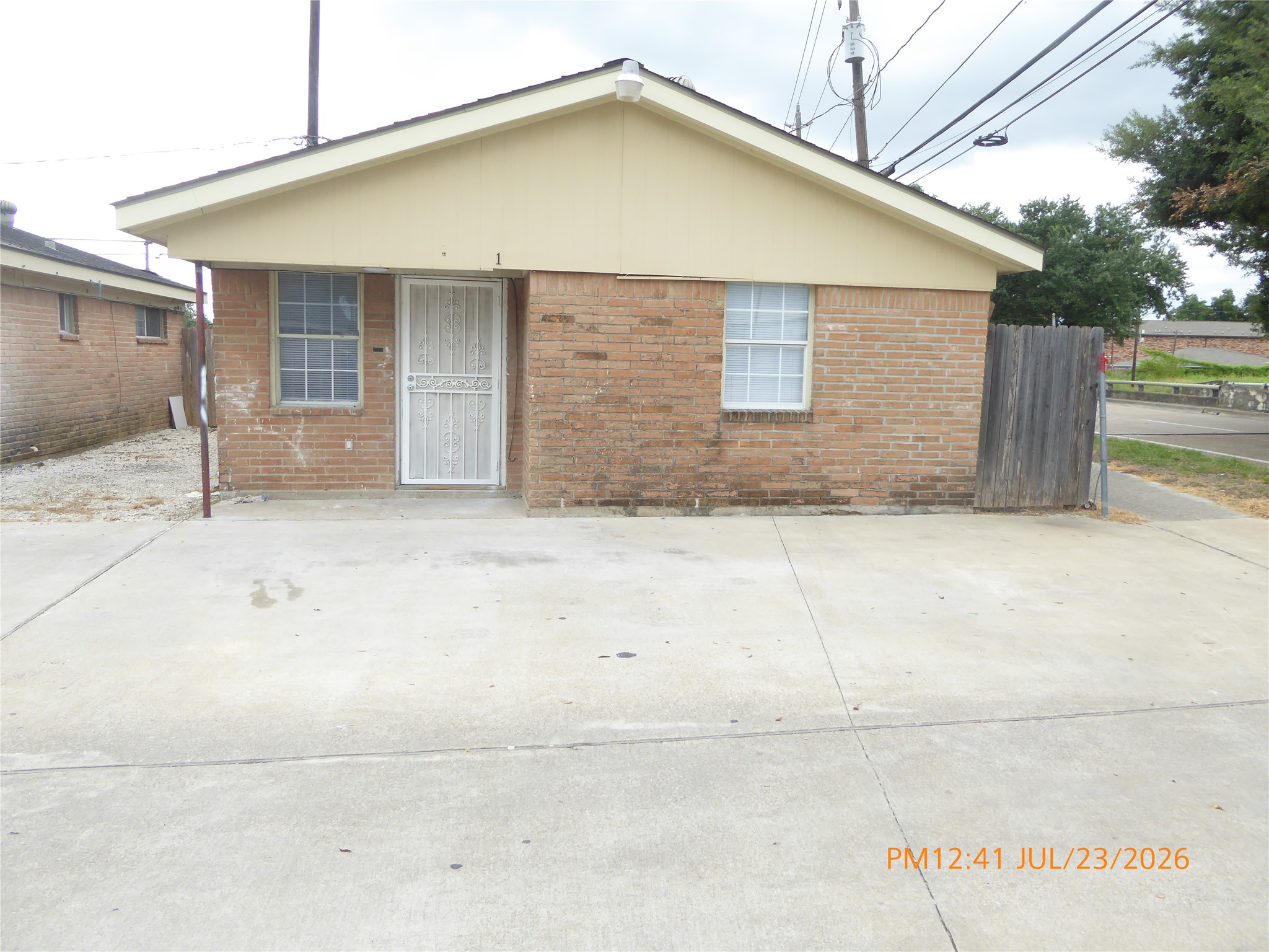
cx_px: 634
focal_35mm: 24
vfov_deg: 56.8
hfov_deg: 71.6
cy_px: 476
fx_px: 880
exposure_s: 1/320
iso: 100
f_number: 3.3
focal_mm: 4.3
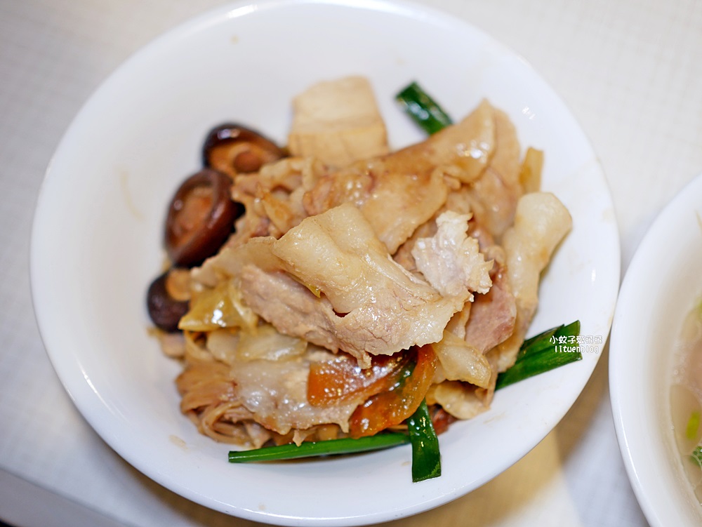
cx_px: 351
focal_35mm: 50
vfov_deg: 29.1
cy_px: 264
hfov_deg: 38.2
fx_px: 1014
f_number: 1.8
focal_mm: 25
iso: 200
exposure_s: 1/125
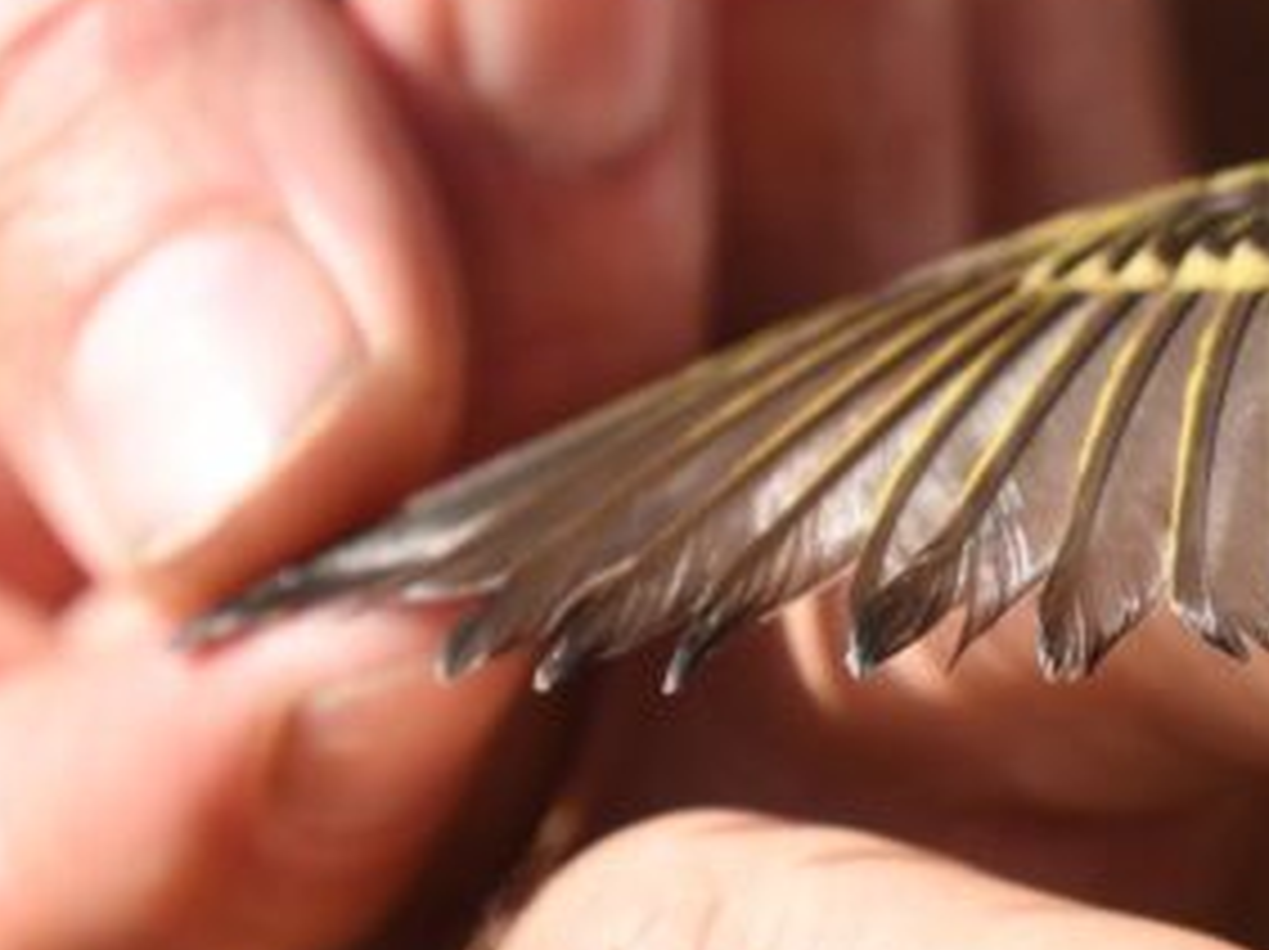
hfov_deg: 1.4
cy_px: 437
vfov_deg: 1.0
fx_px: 51865
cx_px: 1683
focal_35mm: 1416
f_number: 5.6
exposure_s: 1/400
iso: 200
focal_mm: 360
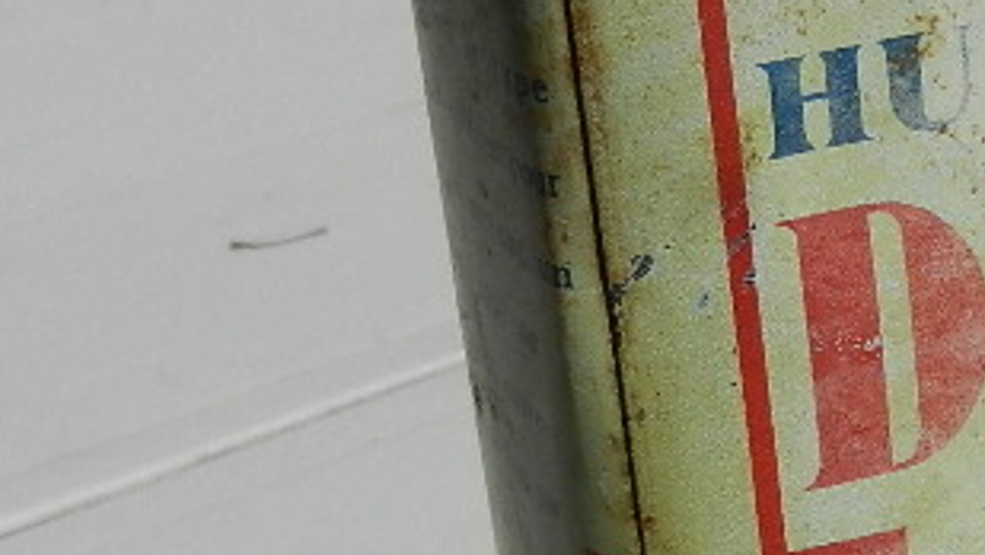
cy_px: 434
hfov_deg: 17.0
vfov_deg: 10.2
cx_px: 1253
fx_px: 3109
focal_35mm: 119
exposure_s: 1/1000
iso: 160
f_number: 7.6
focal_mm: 5.9
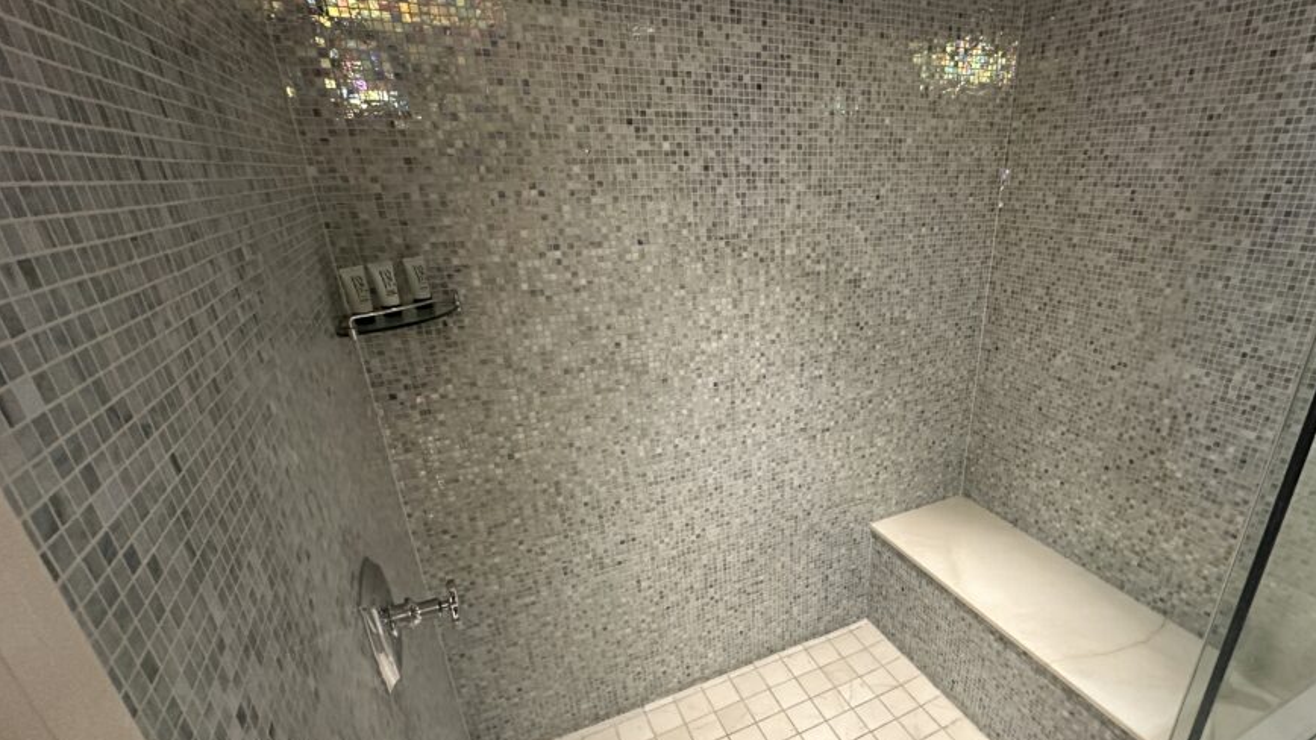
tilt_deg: -22.8
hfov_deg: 91.8
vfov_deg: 60.6
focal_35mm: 18
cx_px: 773
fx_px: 628
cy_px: 435
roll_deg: +1.5
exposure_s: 1/60
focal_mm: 2.22
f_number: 2.2
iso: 500
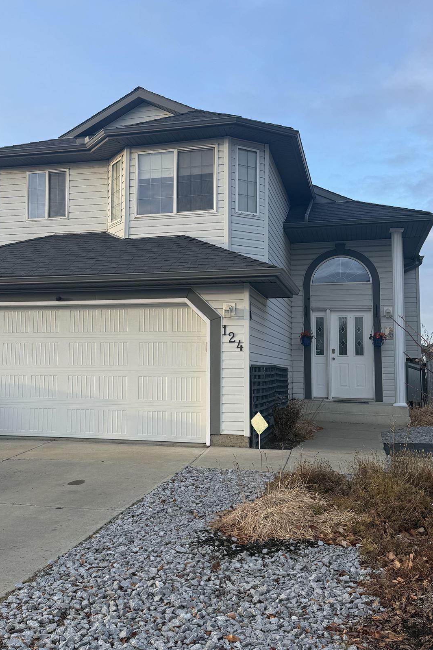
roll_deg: +0.2
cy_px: 305
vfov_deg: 53.1
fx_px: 650
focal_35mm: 36
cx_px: 167
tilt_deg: +5.9
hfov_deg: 36.7
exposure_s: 1/757
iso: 80
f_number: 1.78
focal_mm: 6.76
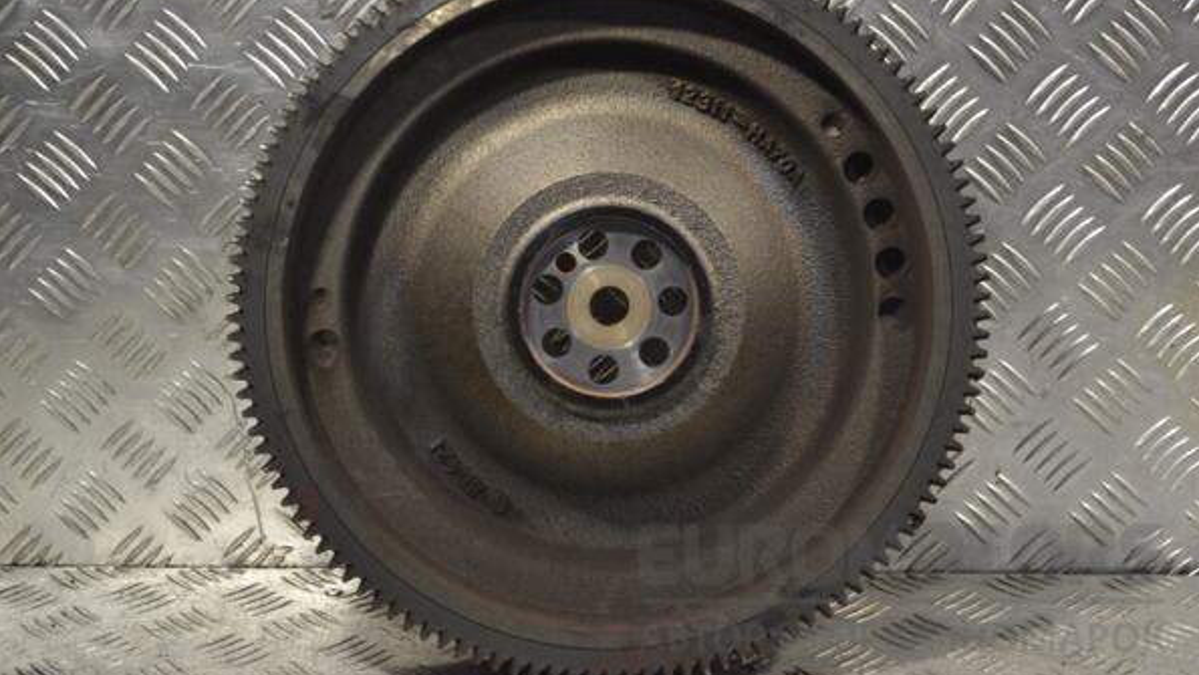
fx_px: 2417
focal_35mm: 76
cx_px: 601
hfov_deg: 27.9
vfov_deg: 15.9
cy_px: 286
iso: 560
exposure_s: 1/60
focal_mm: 48
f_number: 5.3
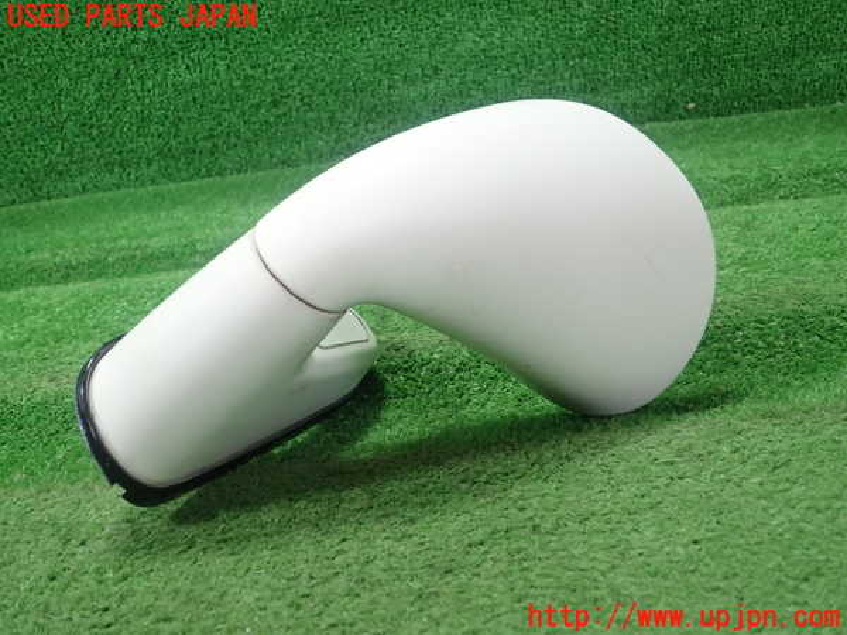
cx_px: 424
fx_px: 734
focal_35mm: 30
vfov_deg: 46.8
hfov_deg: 60.0
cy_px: 318
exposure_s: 1/125
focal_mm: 5.5
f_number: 2.3
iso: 250
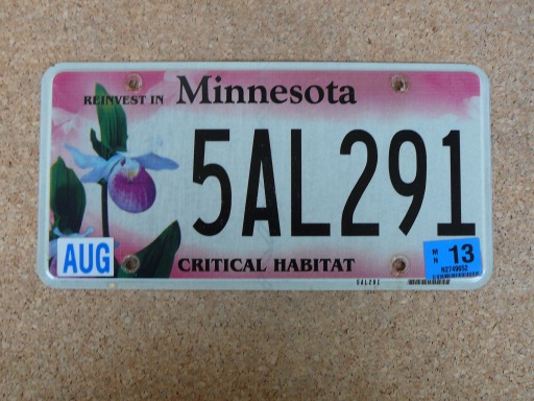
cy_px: 200
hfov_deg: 45.8
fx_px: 632
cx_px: 267
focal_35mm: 41
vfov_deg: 35.1
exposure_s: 1/30
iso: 125
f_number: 3.1
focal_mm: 6.1
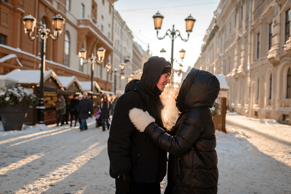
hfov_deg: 54.4
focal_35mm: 35
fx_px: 283
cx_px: 146
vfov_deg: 37.9
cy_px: 97
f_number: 2.2
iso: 100
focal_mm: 35
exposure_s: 1/1000
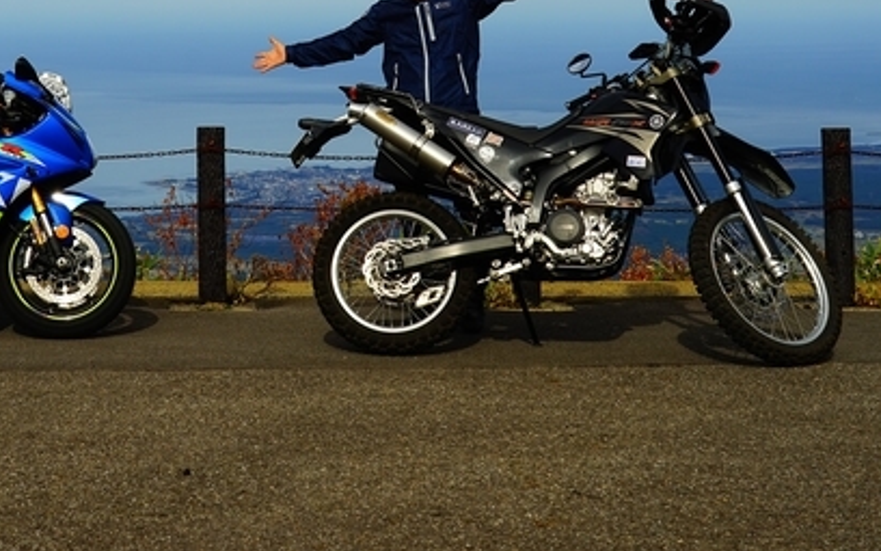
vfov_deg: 14.3
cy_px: -24
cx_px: 205
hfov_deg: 22.8
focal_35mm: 90
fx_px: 2161
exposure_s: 1/250
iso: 100
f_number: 11
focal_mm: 45
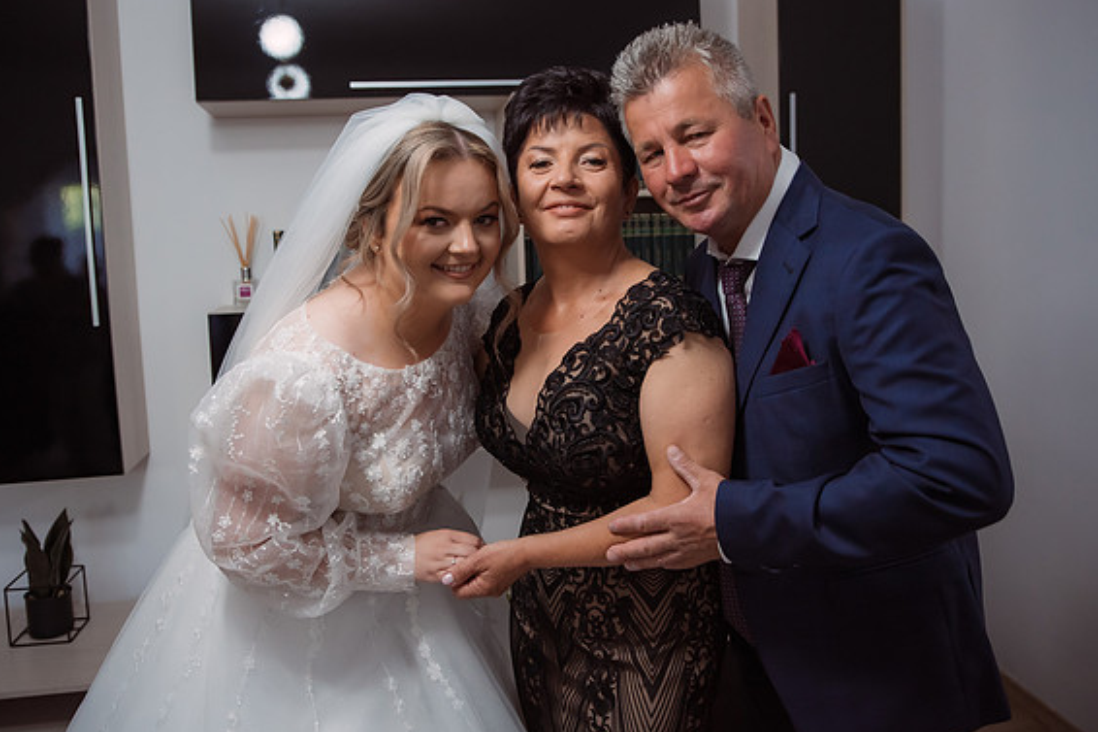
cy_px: 327
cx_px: 548
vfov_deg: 42.2
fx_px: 945
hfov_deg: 60.3
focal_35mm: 31
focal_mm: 26
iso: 1600
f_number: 2.8
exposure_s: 1/200
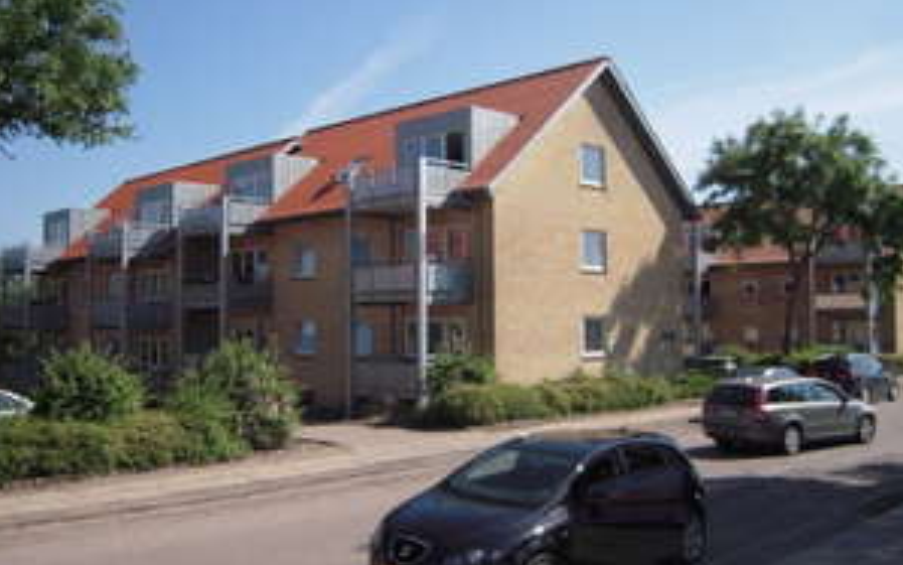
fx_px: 911
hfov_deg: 52.7
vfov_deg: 34.4
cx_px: 479
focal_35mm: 37
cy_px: 269
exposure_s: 1/400
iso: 100
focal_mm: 5
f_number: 5.4
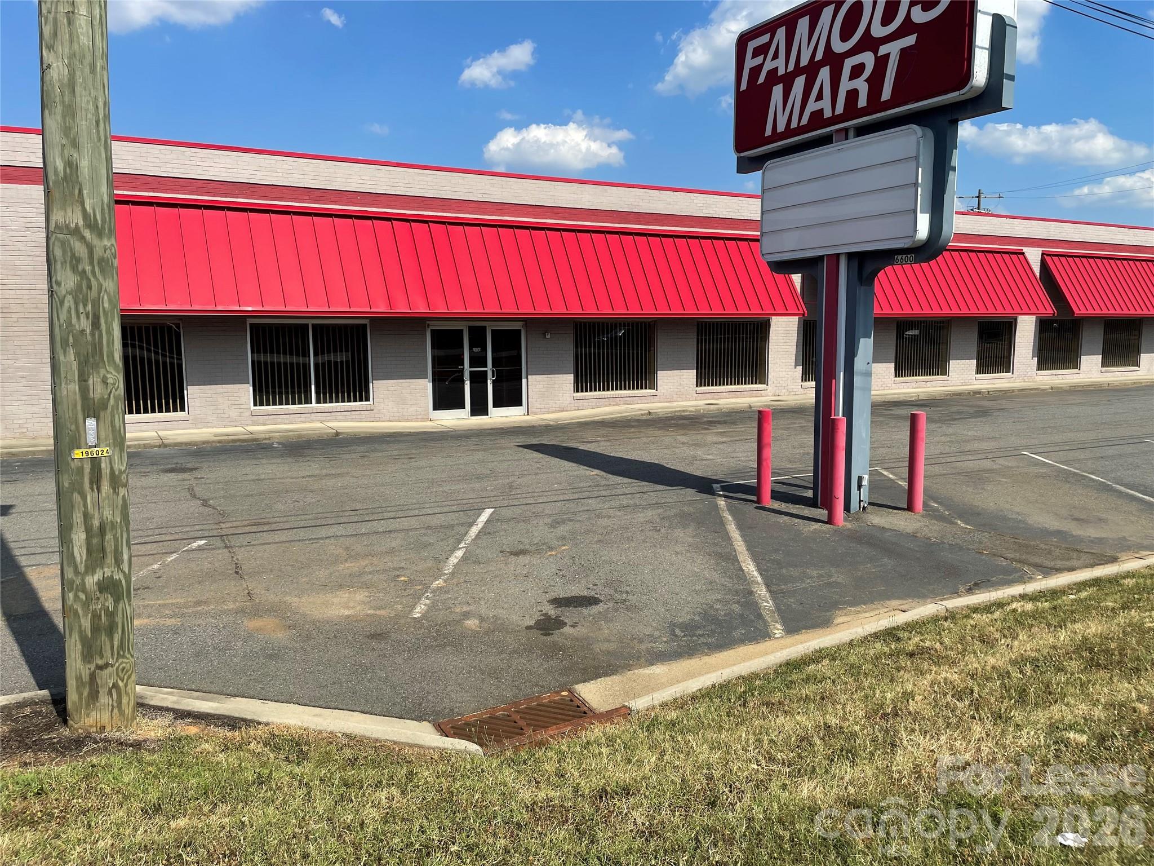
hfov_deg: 67.3
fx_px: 867
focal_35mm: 26
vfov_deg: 53.1
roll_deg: +0.5
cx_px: 577
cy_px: 433
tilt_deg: -7.2
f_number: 1.6
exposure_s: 1/3731
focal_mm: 4.2
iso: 32
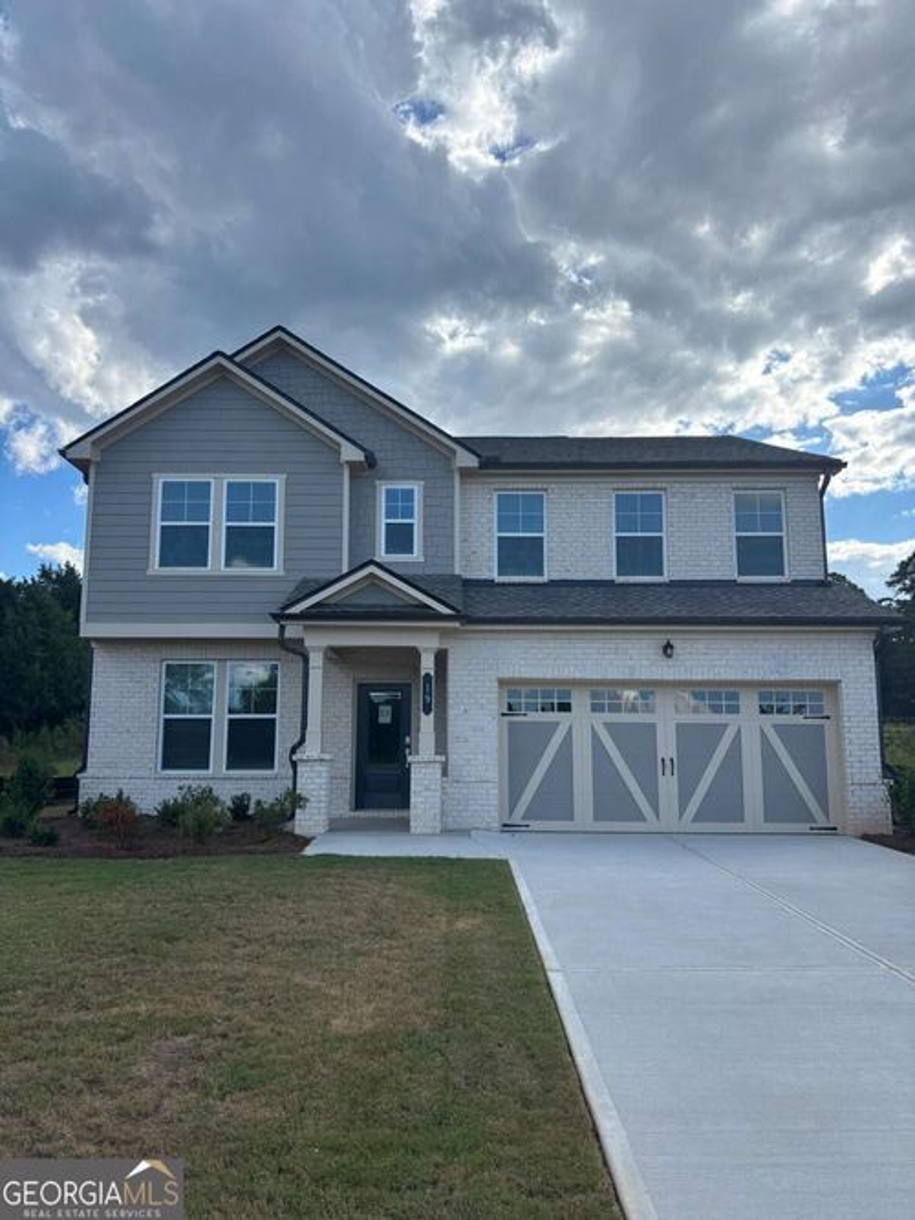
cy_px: 610
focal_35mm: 26
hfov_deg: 53.0
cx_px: 458
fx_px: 917
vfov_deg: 67.3
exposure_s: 1/2513
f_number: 1.6
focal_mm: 5.96
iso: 50
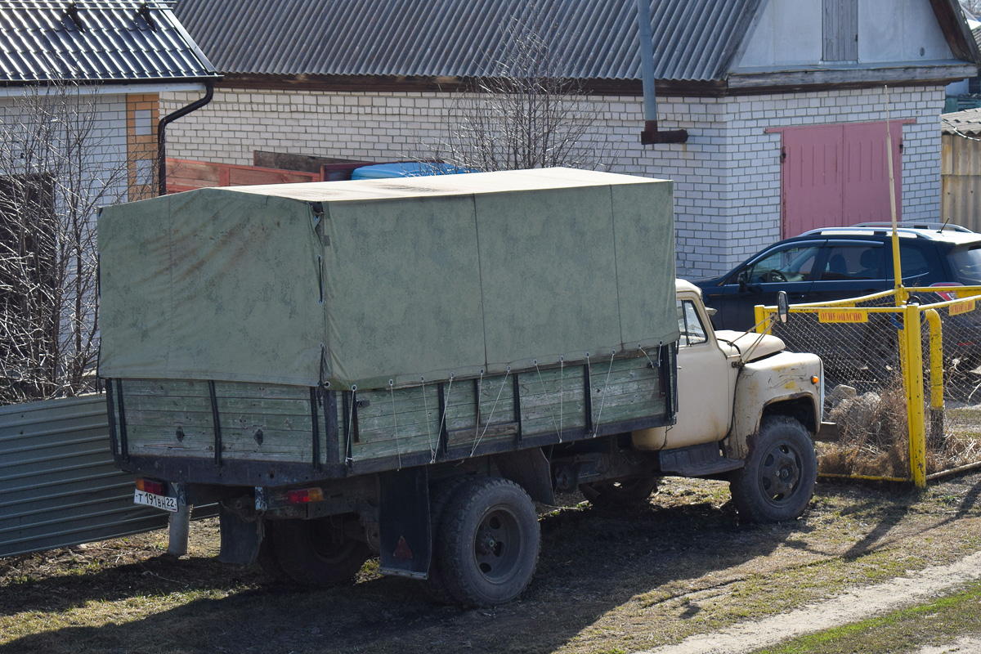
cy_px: 327
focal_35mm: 82
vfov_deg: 16.6
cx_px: 490
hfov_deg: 24.6
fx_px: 2248
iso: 200
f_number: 5.6
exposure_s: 1/500
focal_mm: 55
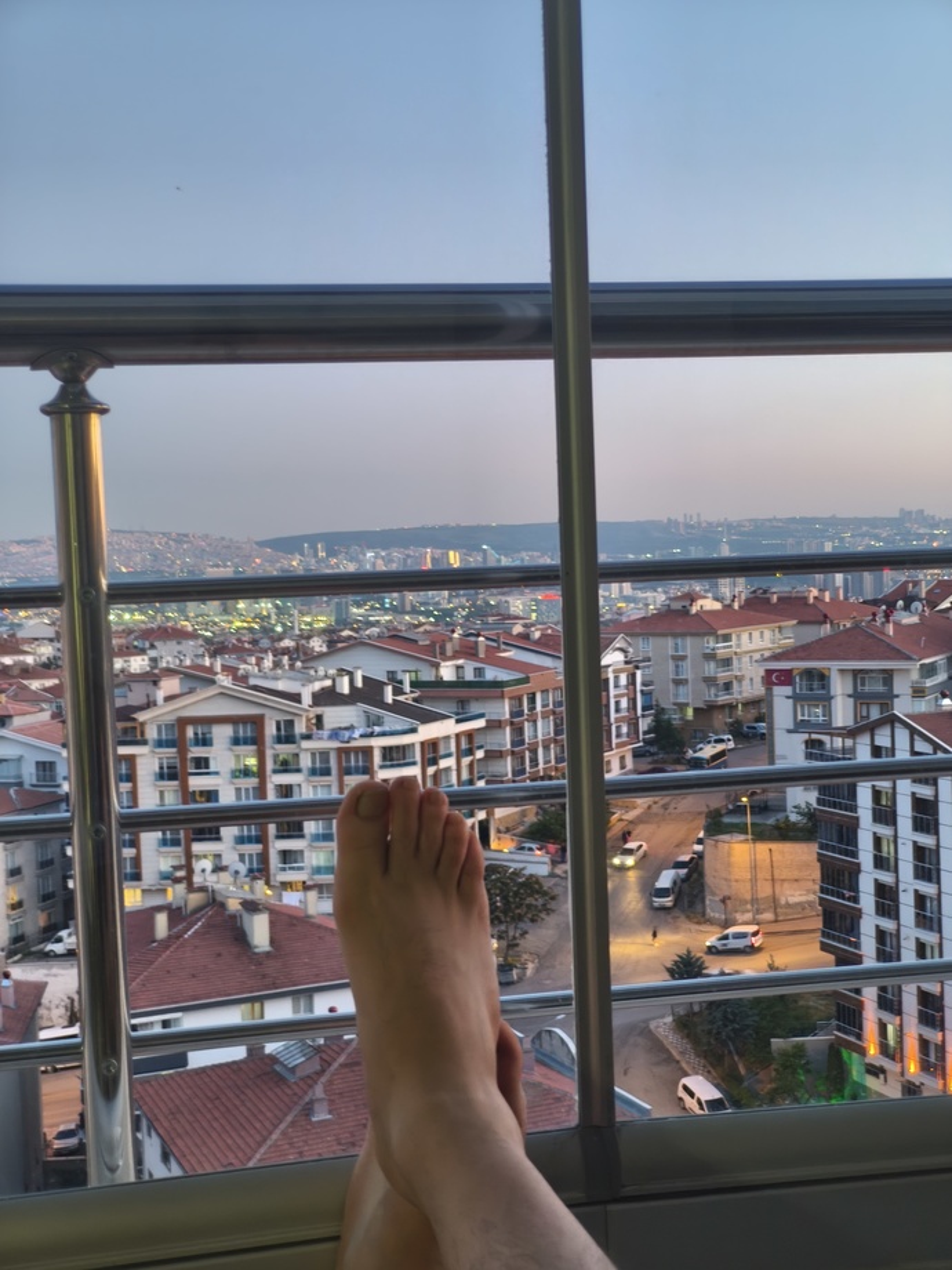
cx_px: 476
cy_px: 635
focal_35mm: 50
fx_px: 1833
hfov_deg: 29.1
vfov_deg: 38.2
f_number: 1.9
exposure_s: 1/24
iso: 2500
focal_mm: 7.1
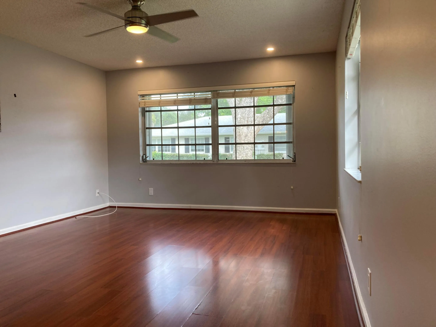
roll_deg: +0.3
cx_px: 218
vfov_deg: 49.7
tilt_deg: -1.4
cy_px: 164
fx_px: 353
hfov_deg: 63.4
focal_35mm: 28
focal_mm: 3.99
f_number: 1.8
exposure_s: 1/60
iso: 50
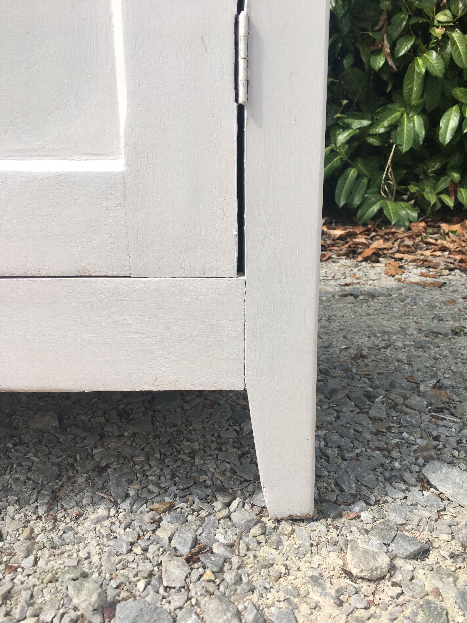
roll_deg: +0.8
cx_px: 234
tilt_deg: -17.5
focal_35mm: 29
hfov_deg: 48.2
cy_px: 312
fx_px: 522
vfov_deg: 61.7
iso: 25
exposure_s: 1/1399
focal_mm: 4.15
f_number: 2.2
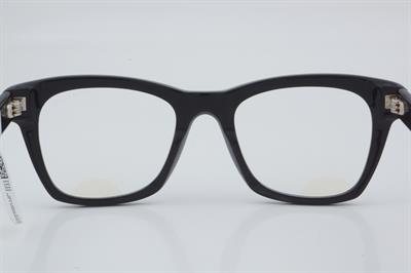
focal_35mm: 82
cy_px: 136
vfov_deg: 16.5
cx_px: 206
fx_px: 941
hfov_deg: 24.6
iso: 100
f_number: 32
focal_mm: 55
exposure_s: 1/3
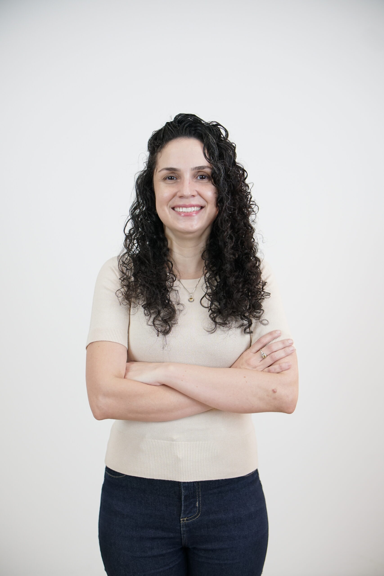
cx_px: 192
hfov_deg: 38.4
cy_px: 288
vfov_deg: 55.1
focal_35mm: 34
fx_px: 552
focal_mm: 23
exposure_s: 1/160
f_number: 2.8
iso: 500
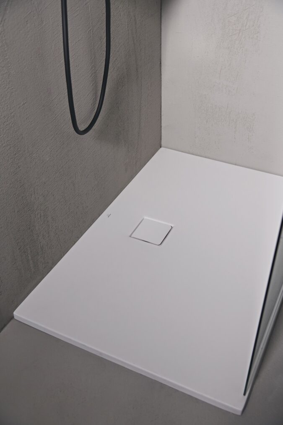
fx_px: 472
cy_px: 212
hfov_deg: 33.4
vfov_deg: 48.5
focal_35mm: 40
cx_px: 142
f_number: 5
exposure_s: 1/60
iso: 400
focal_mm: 40
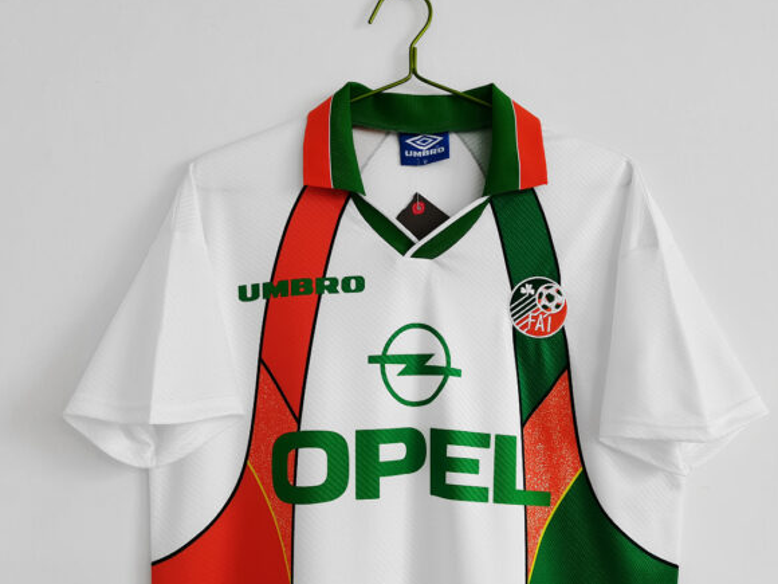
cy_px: 294
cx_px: 401
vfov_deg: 46.8
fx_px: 674
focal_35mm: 30
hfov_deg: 60.0
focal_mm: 5.58
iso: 200
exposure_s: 1/50
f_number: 1.8
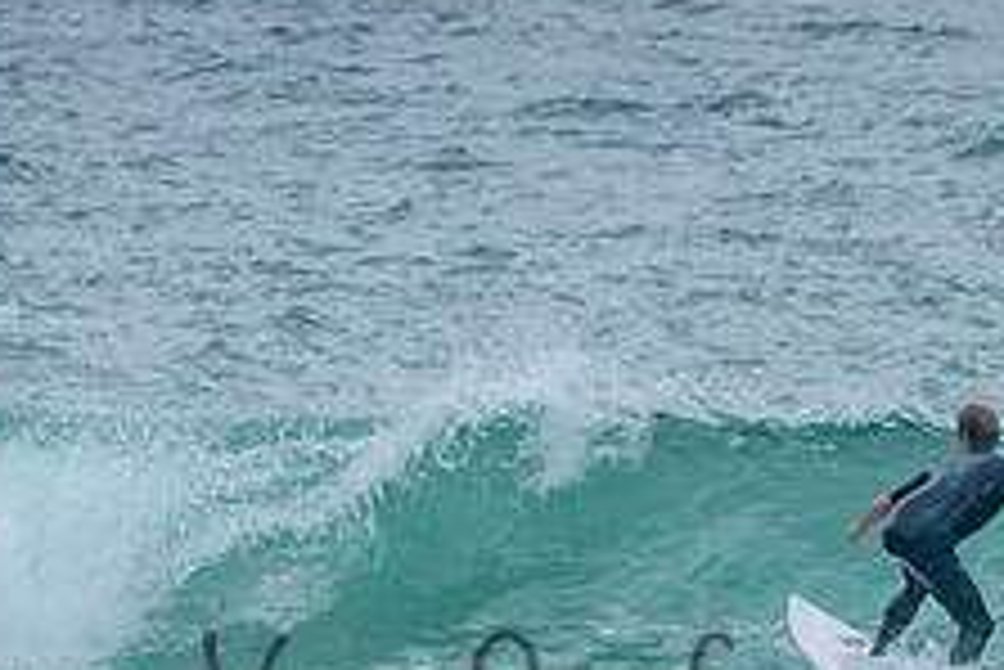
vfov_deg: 1.1
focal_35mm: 1273
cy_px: 467
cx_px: 840
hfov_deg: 1.6
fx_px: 35524
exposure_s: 1/1600
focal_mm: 400
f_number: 8
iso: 500
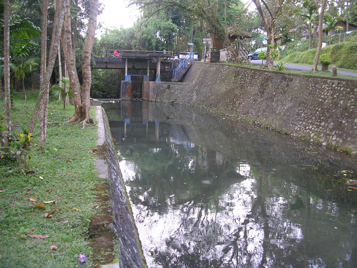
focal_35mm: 38
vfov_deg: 37.7
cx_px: 178
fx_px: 392
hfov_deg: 49.0
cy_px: 134
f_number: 2.8
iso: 50
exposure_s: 1/64.2
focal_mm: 5.8
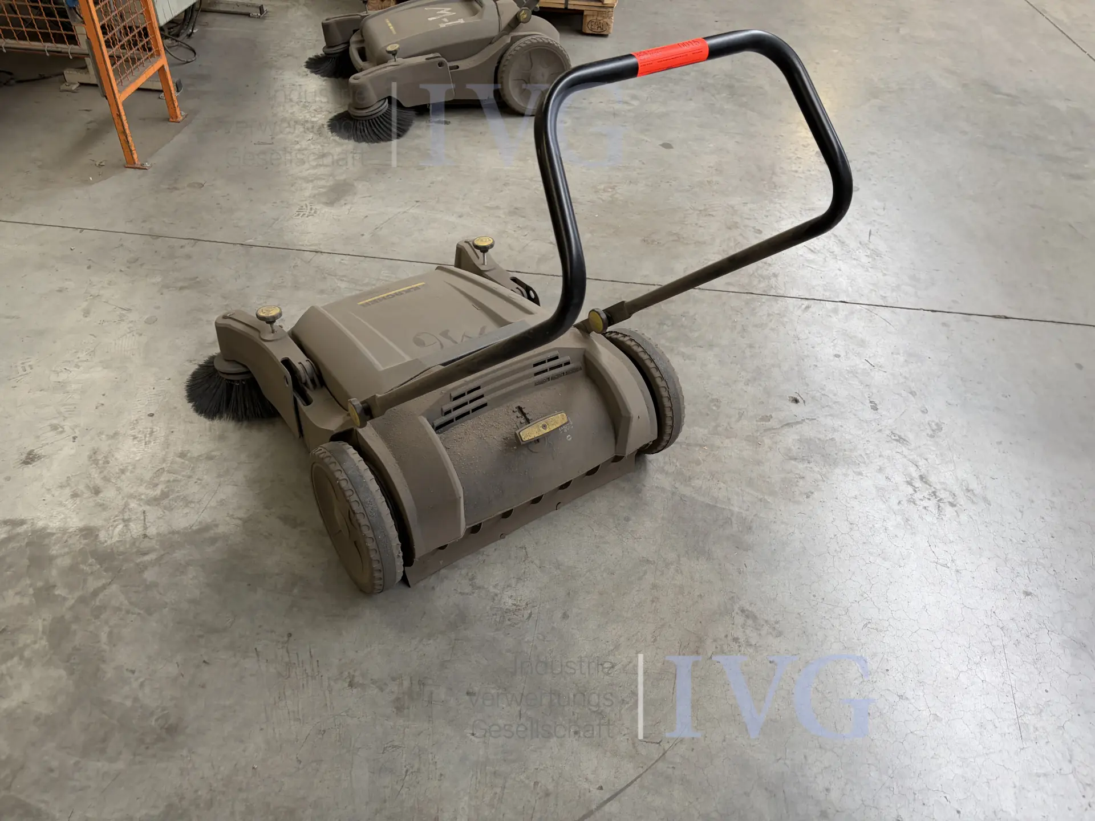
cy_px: 410
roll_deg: -3.8
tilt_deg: -40.9
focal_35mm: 26
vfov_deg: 53.1
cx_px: 548
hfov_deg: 67.3
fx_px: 822
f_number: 1.6
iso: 100
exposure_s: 1/50
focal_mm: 5.96
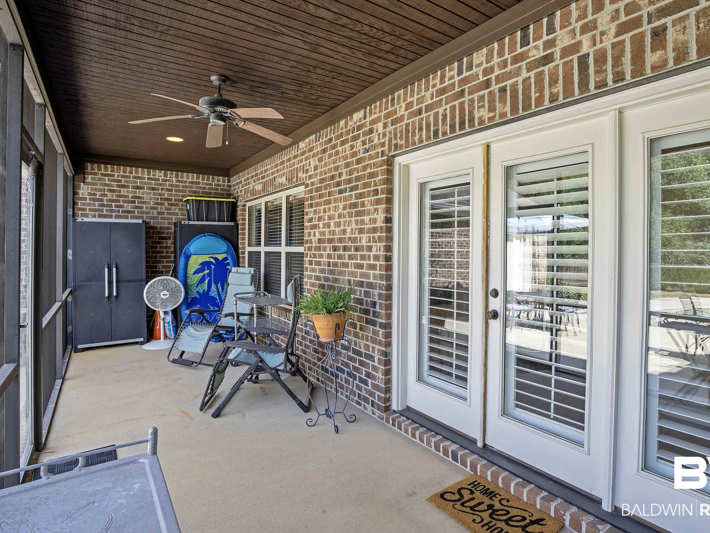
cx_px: 394
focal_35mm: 18
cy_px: 270
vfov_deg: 71.6
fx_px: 369
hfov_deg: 87.4
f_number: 8
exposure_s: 1/6
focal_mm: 16
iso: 100
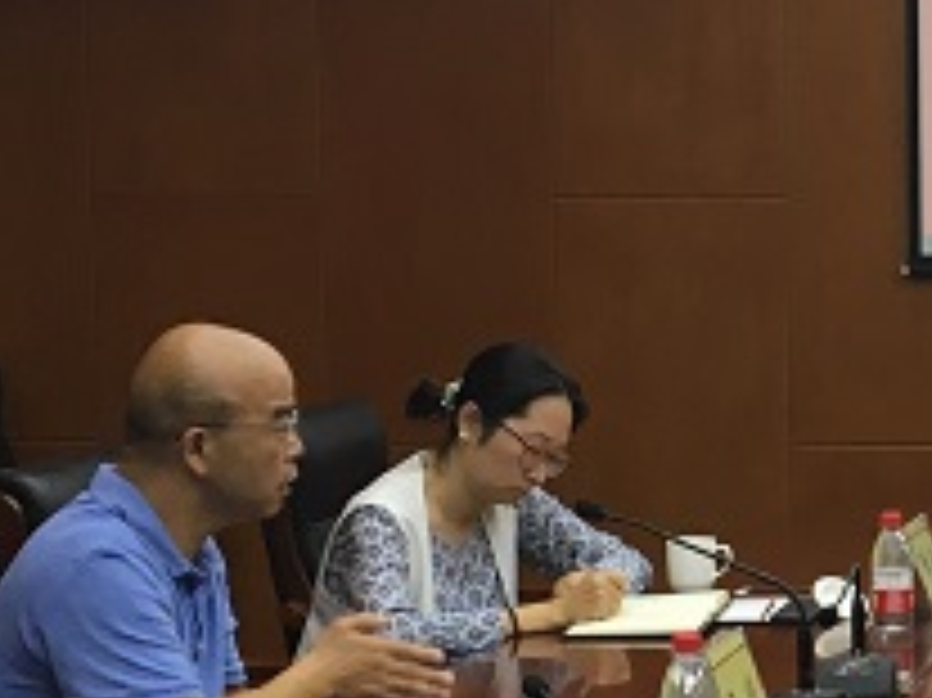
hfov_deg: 16.6
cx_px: 1155
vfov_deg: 13.1
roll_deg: -0.5
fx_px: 3041
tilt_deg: -5.8
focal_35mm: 113
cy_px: 426
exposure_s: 1/33
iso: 40
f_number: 2.2
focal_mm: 4.15
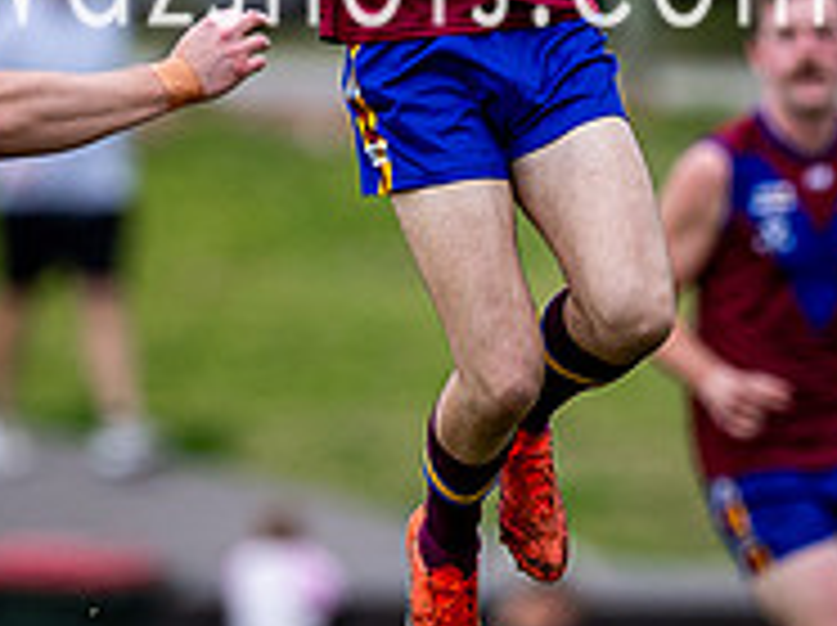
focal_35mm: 2130
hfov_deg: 0.9
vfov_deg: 0.7
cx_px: 476
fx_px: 51436
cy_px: 50
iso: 500
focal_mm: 500
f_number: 4
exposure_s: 1/1600
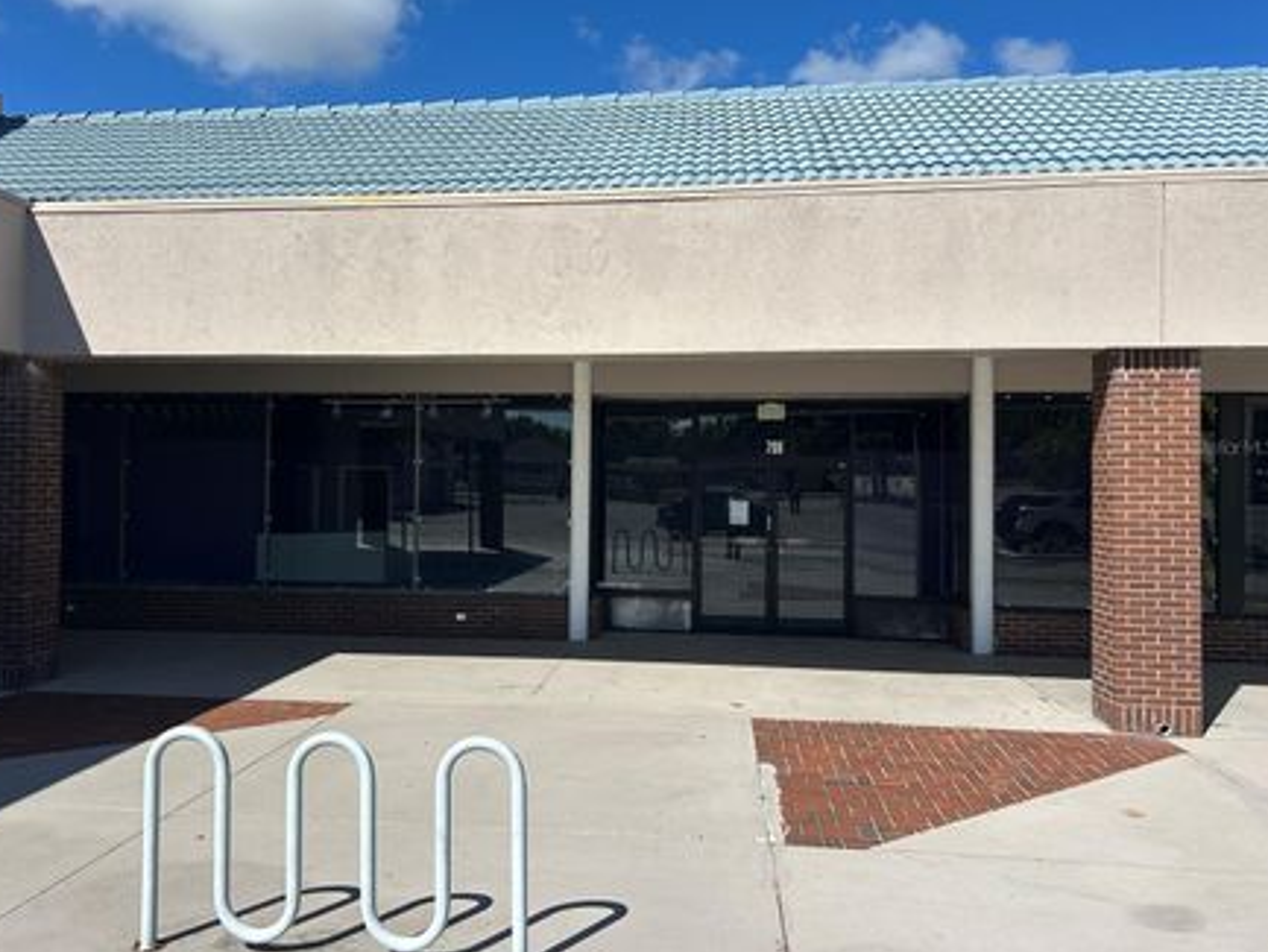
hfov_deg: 59.7
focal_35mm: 30
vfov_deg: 46.8
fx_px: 1099
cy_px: 447
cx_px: 548
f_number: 1.5
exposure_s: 1/4831
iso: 50
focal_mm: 5.7
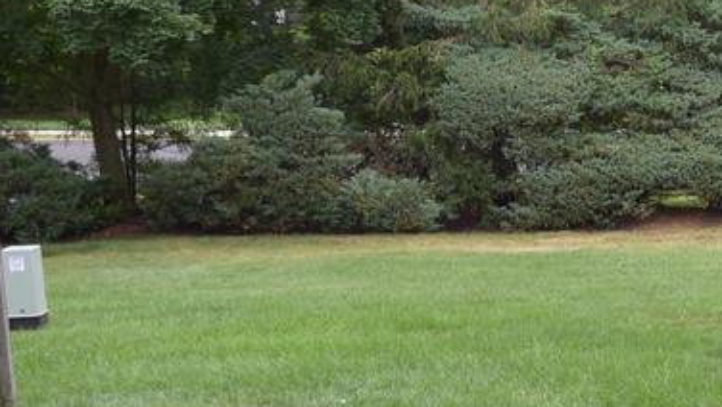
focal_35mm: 77
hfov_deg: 26.8
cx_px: 611
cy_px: 329
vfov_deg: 15.6
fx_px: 1475
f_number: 3.5
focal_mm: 18
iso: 200
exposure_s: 1/500
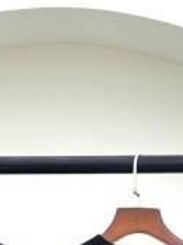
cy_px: 395
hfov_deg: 8.4
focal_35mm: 175
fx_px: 1238
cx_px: 34
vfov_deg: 10.8
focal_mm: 6.86
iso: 80
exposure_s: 1/615
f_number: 1.78
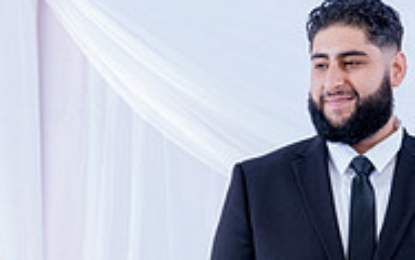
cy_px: 357
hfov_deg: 8.5
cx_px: 445
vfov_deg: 5.3
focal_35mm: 246
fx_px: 2783
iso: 640
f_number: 2
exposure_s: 1/160
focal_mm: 70
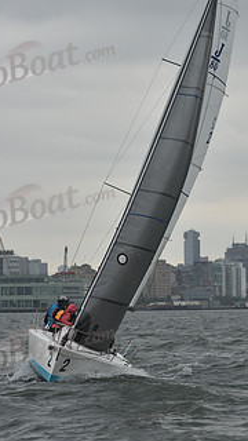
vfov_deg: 16.1
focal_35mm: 133
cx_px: 187
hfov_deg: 9.1
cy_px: 123
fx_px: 1555
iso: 320
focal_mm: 70
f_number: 5.6
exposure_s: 1/800
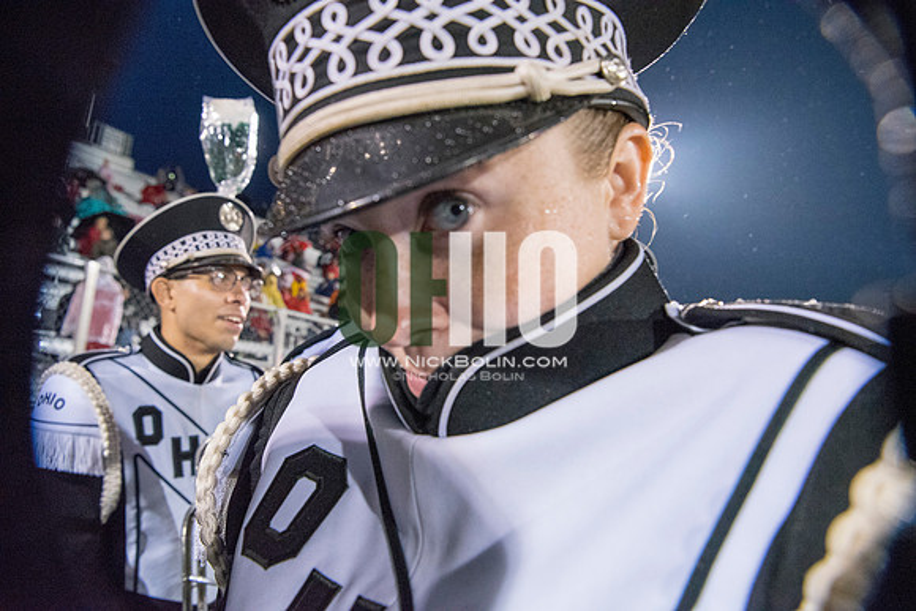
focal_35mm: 24
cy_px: 306
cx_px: 458
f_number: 5.6
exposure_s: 1/200
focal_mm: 24
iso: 5000
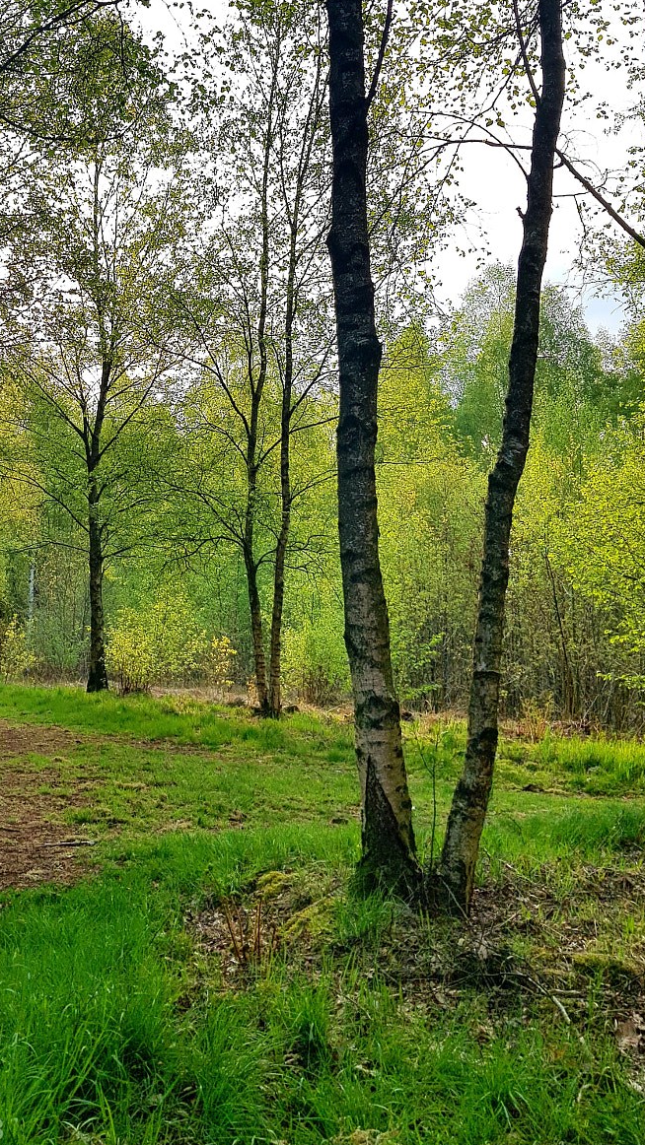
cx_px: 80
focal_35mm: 39
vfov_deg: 51.0
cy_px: 419
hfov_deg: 29.3
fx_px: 1185
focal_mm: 4.2
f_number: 1.7
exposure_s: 1/776
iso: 40
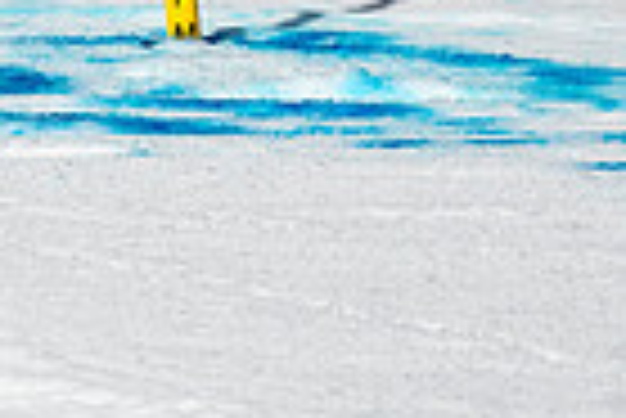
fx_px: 56607
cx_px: -831
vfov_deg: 0.4
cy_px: -98
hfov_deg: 0.6
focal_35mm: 3252
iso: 200
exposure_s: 1/2000
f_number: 8
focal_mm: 400
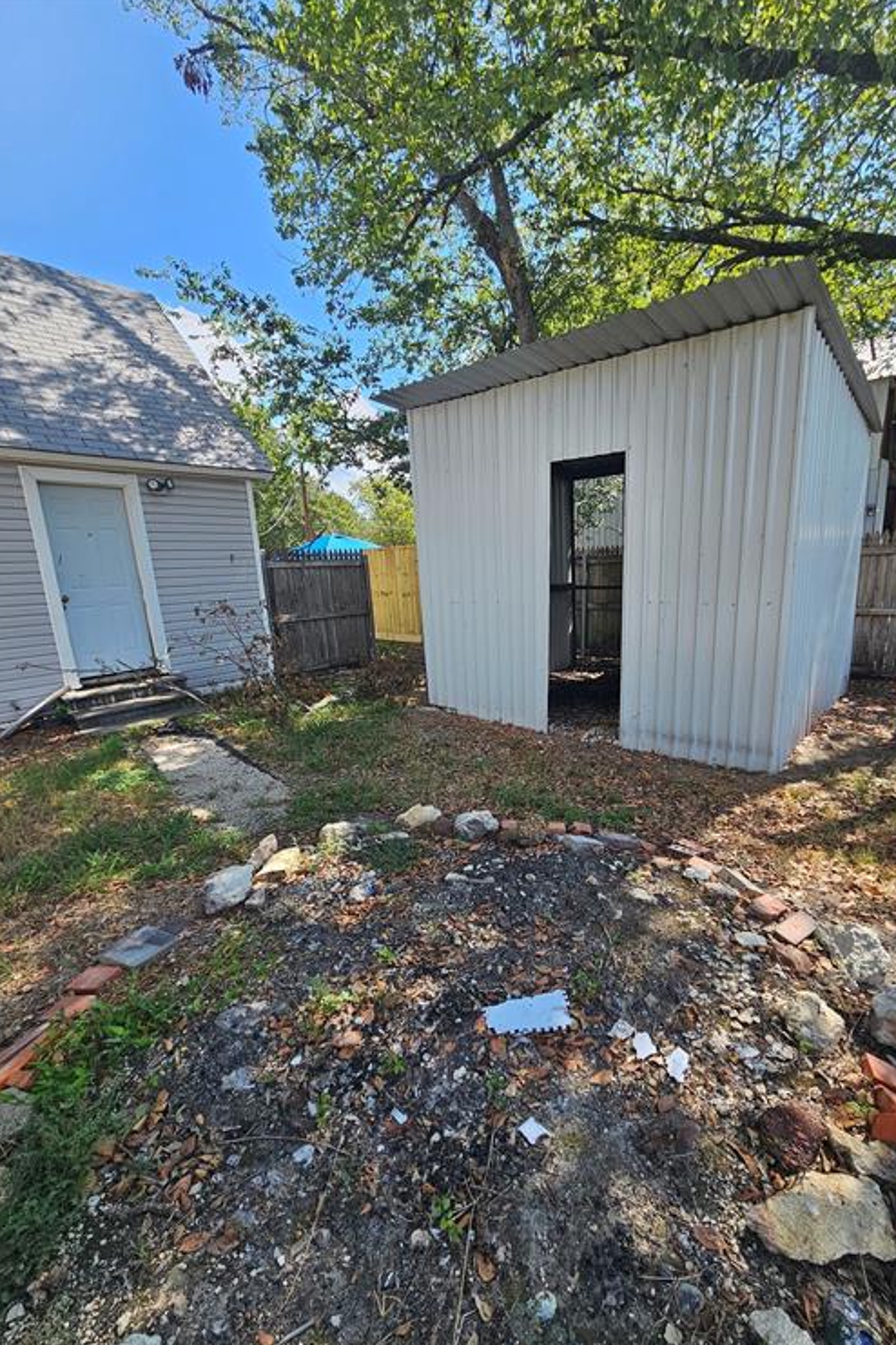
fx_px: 523
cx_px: 506
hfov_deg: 80.8
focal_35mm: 14
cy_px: 691
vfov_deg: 104.3
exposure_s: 1/582
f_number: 2.2
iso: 50
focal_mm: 2.2
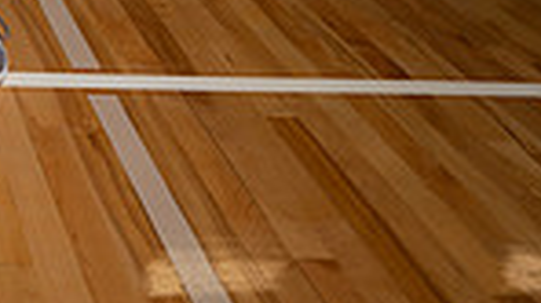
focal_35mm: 86
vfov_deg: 11.5
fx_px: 1233
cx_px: 22
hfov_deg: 23.9
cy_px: -434
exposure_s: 1/250
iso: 200
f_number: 5.6
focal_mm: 27
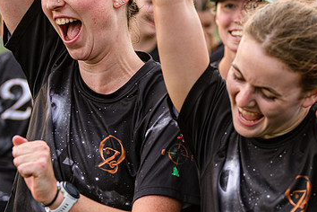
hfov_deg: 11.9
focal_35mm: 172
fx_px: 1514
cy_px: 99
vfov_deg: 8.0
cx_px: 243
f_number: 3.2
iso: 250
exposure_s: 1/1250
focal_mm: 70
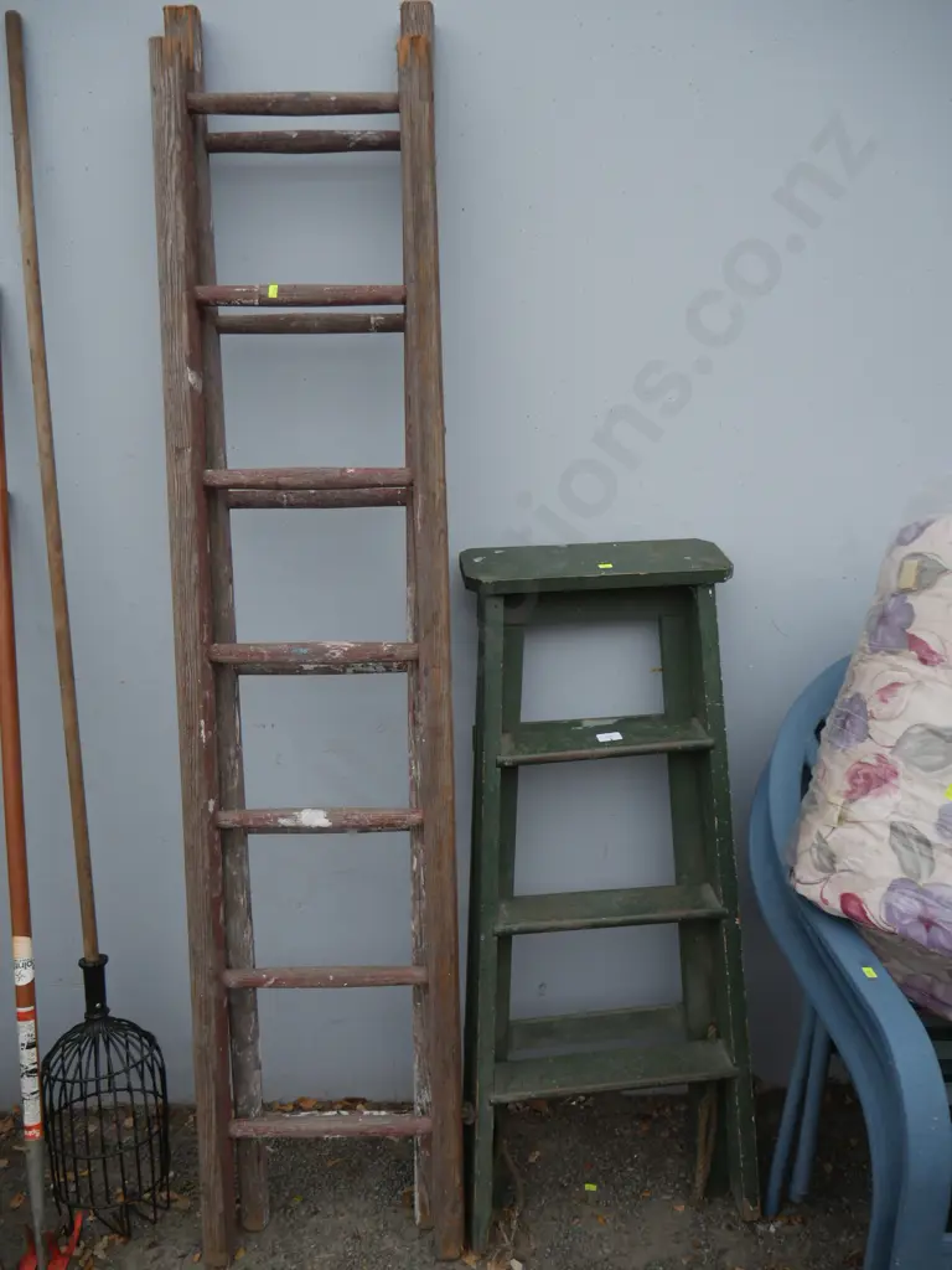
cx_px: 476
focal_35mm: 30
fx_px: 1100
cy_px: 635
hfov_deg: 46.8
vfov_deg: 60.0
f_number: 3.6
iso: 200
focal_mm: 15
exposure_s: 1/80
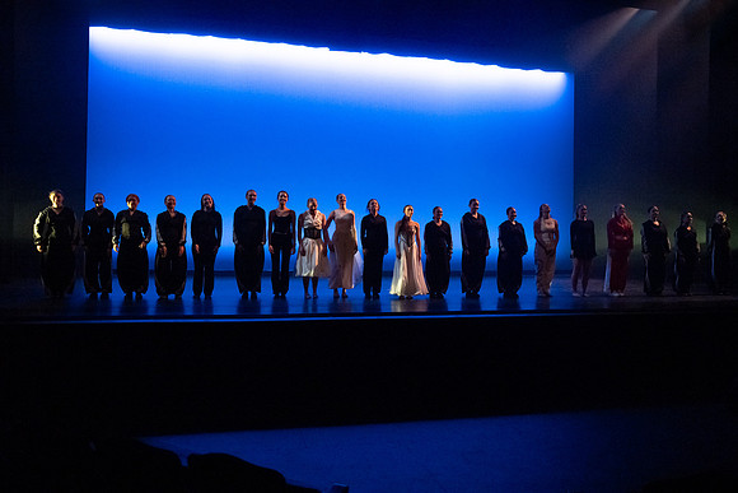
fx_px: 574
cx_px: 369
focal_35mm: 28
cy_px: 246
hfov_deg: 65.5
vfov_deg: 46.4
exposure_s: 1/400
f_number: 4
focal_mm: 28
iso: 4000
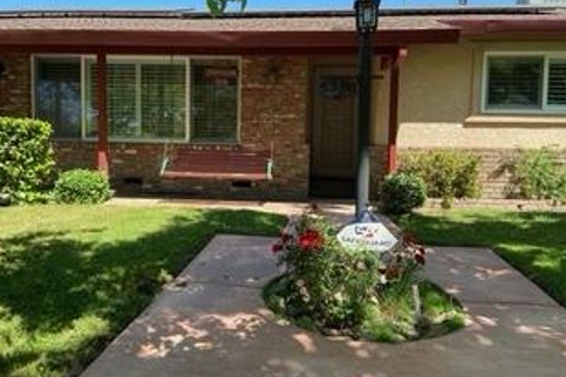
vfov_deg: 46.4
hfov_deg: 65.5
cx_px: 278
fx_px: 440
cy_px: 179
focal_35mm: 28
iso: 32
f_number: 1.8
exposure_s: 1/685
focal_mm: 4.25
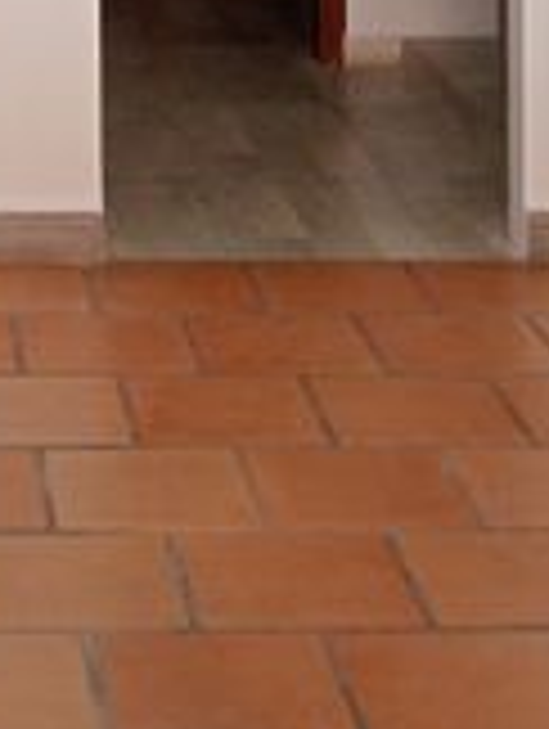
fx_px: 2425
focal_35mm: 115
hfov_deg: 12.4
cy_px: -428
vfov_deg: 15.5
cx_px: -234
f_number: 1.8
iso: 191
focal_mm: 3.98
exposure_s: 1/100
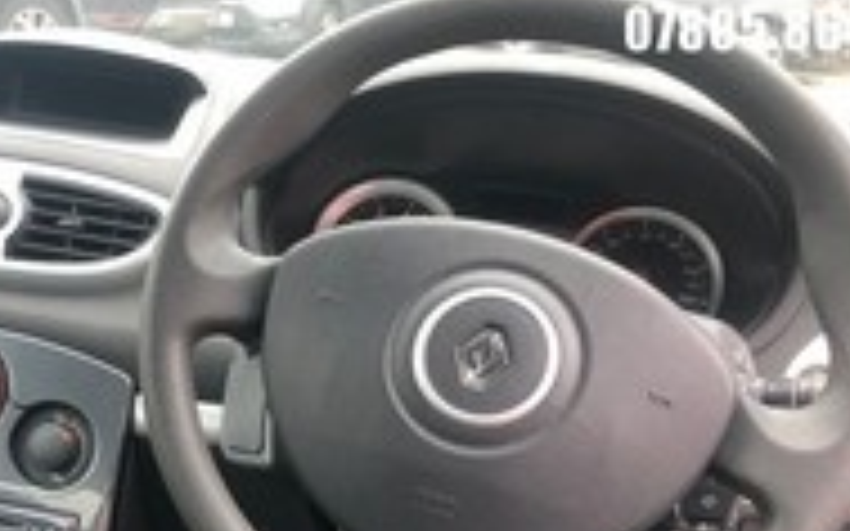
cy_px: 531
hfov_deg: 35.6
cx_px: 162
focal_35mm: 55
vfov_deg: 22.6
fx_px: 1274
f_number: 1.8
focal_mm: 4
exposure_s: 1/17
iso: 40
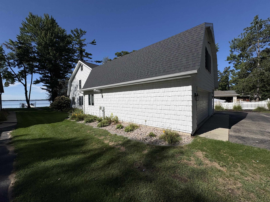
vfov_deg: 85.7
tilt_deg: -0.9
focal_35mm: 14
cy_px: 101
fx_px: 109
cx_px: 135
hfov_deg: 102.1
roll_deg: +1.1
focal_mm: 2.22
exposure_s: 1/6135
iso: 50
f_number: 2.2
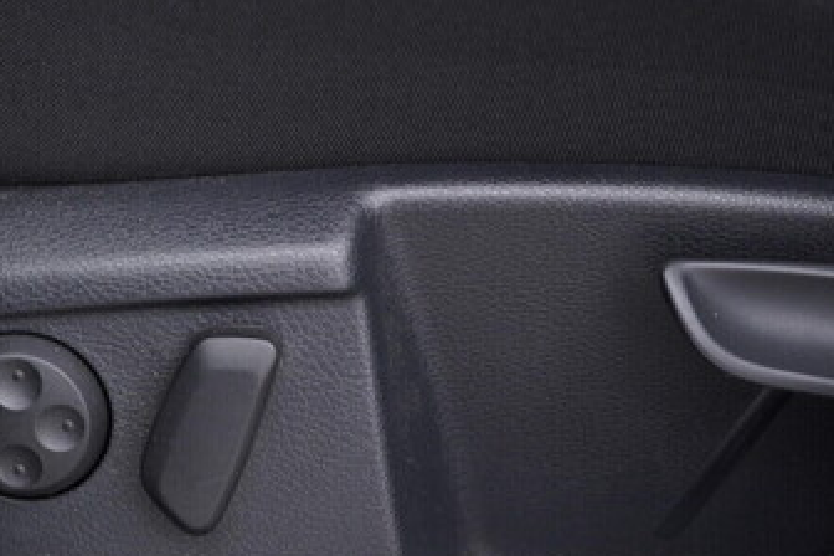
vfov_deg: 22.7
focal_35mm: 59
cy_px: 431
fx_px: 1367
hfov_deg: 33.2
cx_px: 196
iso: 125
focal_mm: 24
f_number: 2.8
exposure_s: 1/40
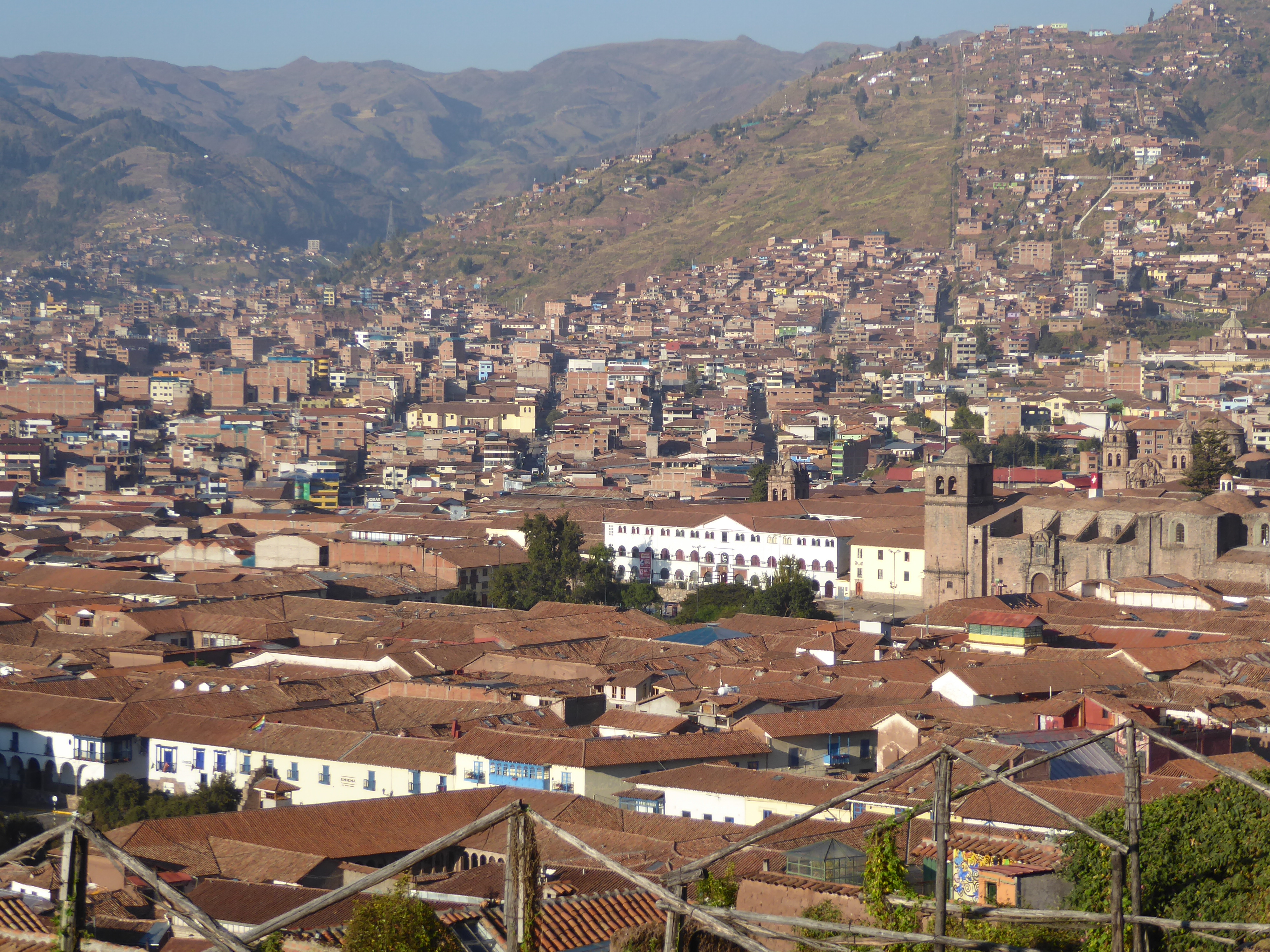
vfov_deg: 13.8
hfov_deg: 18.4
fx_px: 3926
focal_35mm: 107
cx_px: 635
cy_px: 476
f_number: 5
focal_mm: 17.5
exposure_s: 1/320
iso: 80
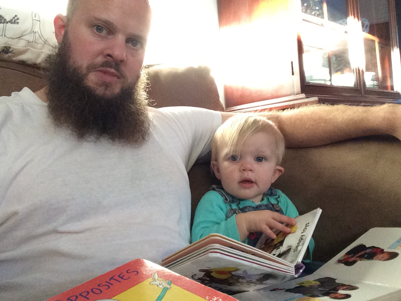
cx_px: 200
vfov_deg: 45.4
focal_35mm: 31
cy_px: 150
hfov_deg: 58.4
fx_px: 359
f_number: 2.4
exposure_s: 1/30
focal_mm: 2.15
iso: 400
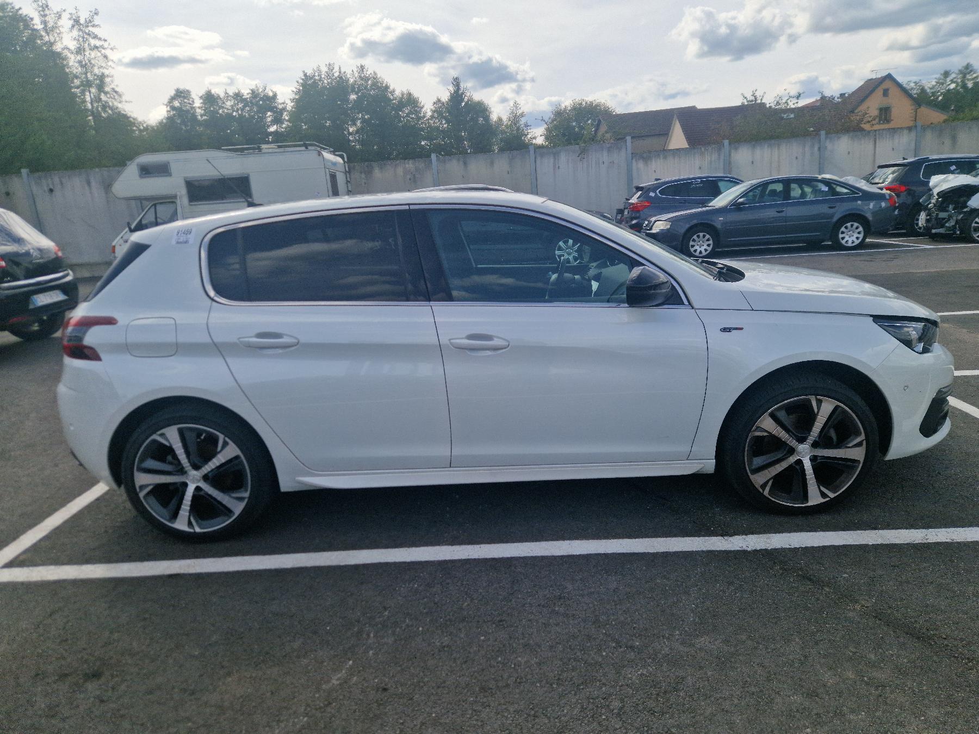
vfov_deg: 58.9
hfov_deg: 73.9
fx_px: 650
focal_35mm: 23
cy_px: 367
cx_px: 490
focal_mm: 5.4
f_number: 1.8
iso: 50
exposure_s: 1/2000
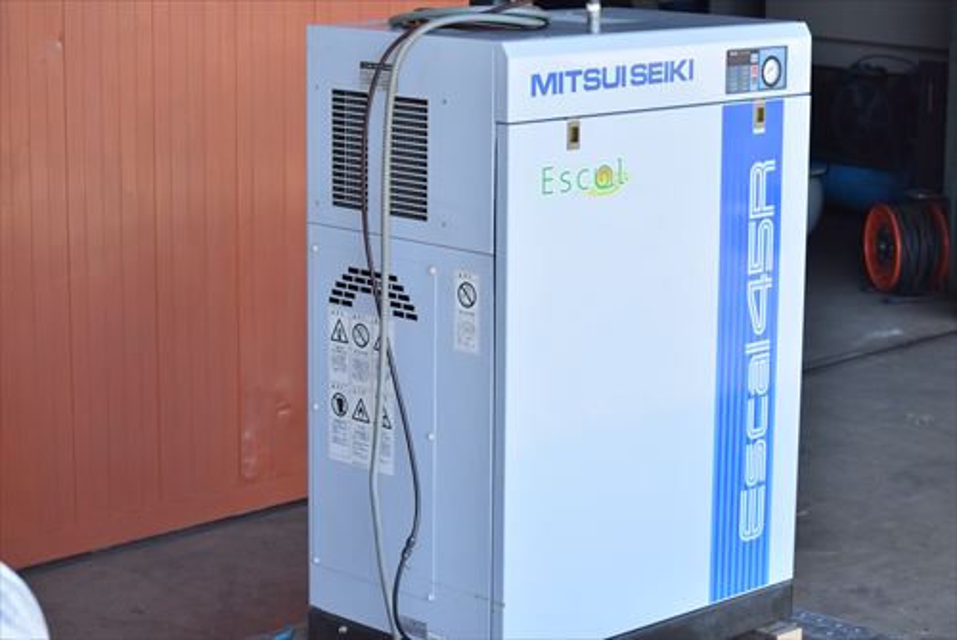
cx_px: 478
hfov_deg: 24.6
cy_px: 320
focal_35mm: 82
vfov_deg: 16.6
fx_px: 2194
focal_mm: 55
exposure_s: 1/1000
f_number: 6.3
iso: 1250
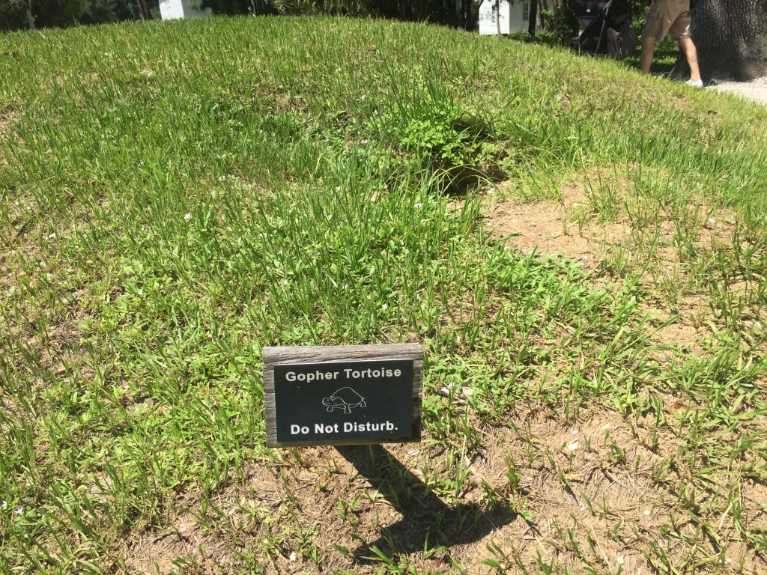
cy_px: 288
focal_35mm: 29
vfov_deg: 48.2
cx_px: 384
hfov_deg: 61.7
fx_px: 643
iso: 32
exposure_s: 1/1883
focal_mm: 4.15
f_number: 2.2
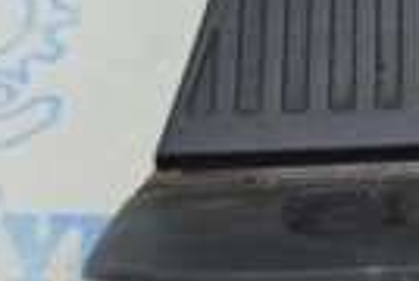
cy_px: -151
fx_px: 2081
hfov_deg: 11.4
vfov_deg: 7.6
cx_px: 381
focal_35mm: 178
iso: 400
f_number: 4
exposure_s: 1/50
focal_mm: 25
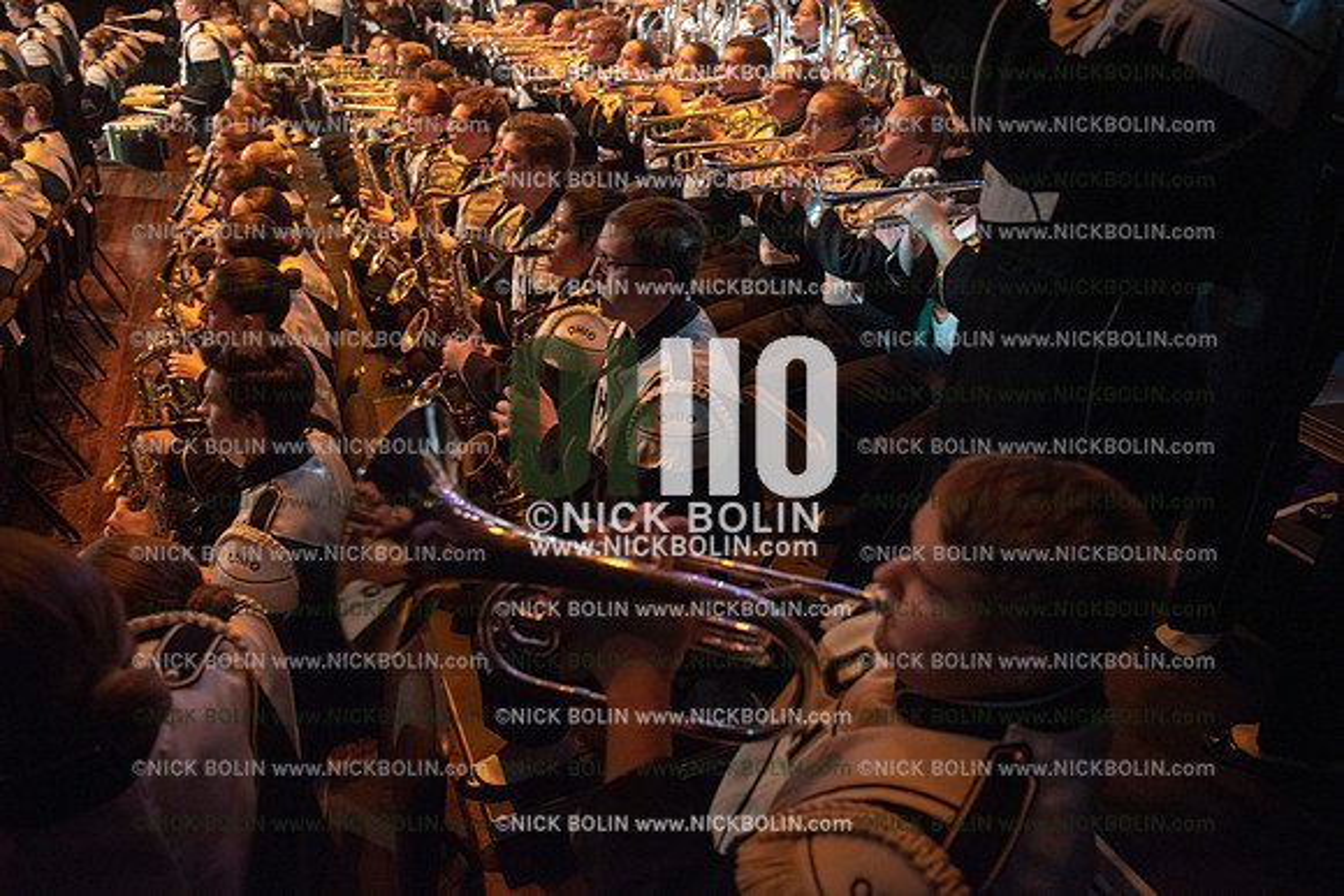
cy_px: 448
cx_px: 672
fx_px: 896
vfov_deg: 53.2
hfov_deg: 73.7
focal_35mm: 24
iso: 2000
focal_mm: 24
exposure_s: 1/200
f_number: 2.8
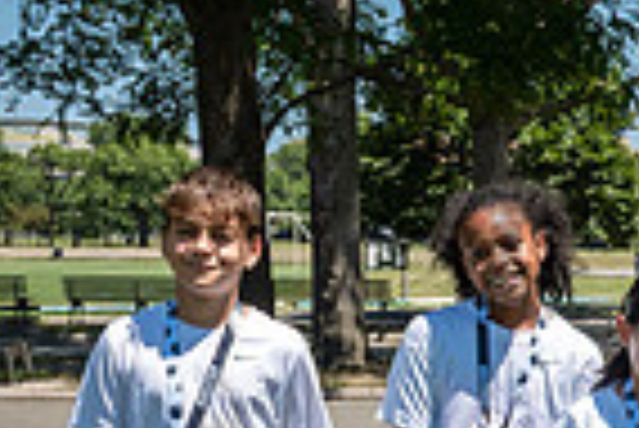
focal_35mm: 113
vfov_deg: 12.0
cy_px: 477
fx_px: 2008
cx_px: 1092
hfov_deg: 15.8
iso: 200
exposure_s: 1/500
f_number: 7.1
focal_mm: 24
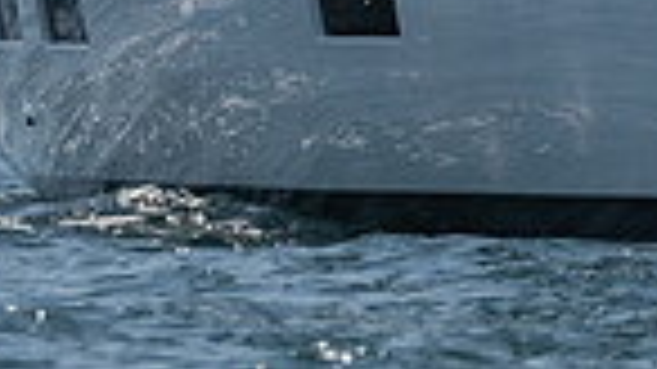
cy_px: -566
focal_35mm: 1618
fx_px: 28177
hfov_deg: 1.3
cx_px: 730
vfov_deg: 0.7
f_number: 6.3
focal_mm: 320
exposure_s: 1/2000
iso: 250
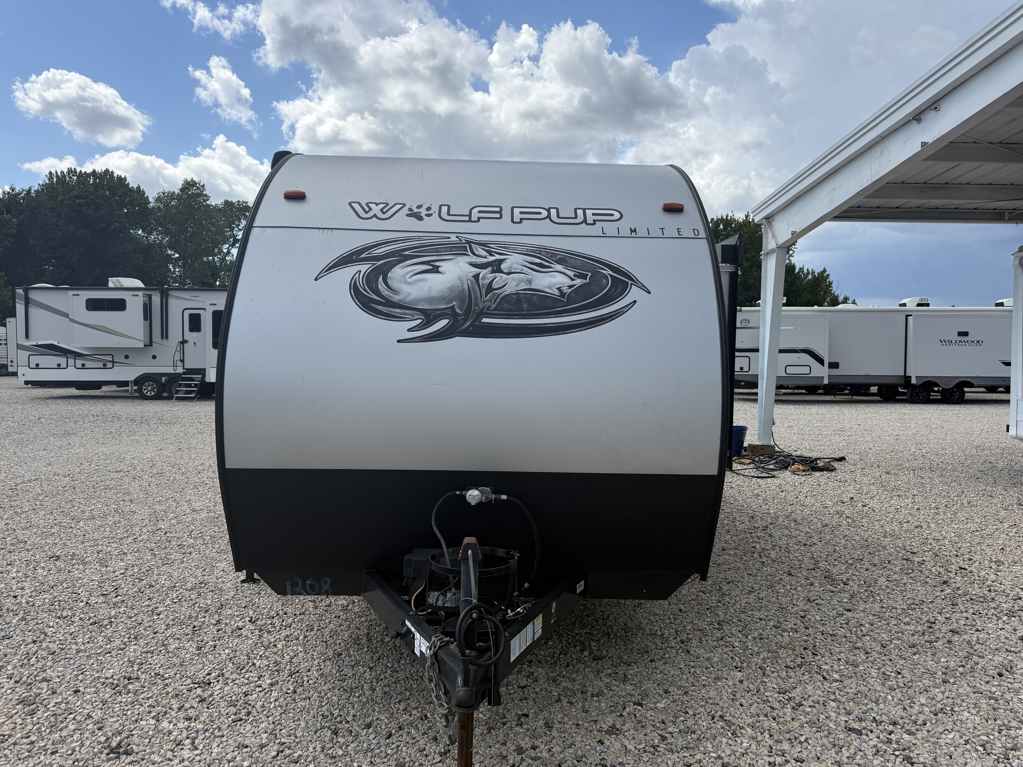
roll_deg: -0.8
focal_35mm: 24
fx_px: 709
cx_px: 512
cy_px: 384
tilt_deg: -1.8
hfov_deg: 71.6
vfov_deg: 56.8
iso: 100
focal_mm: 6.76
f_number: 1.78
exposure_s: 1/4673
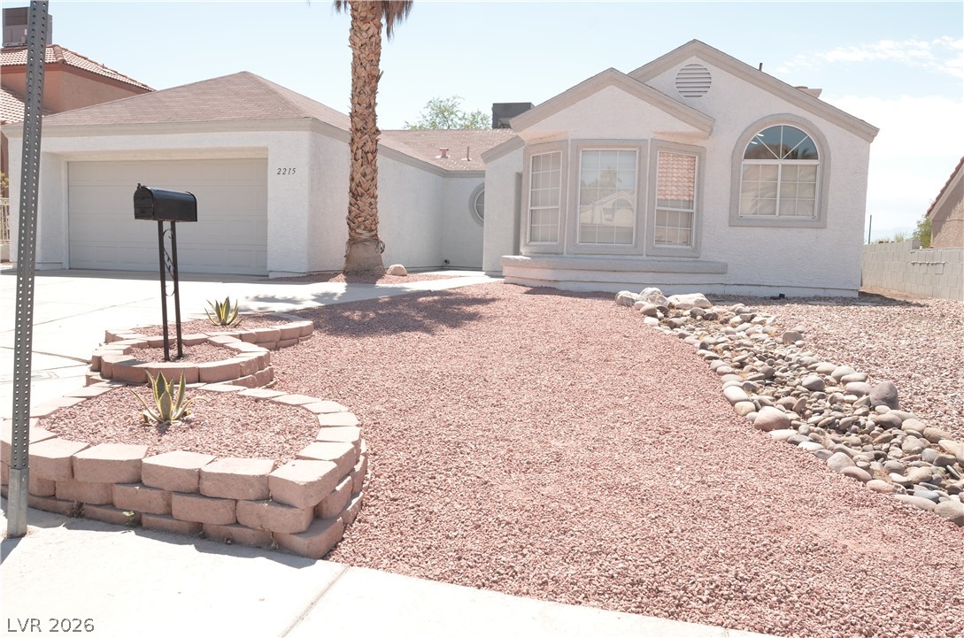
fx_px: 721
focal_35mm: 27
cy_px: 319
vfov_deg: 47.7
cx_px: 482
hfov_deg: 67.5
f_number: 8
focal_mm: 18
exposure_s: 1/250
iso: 200
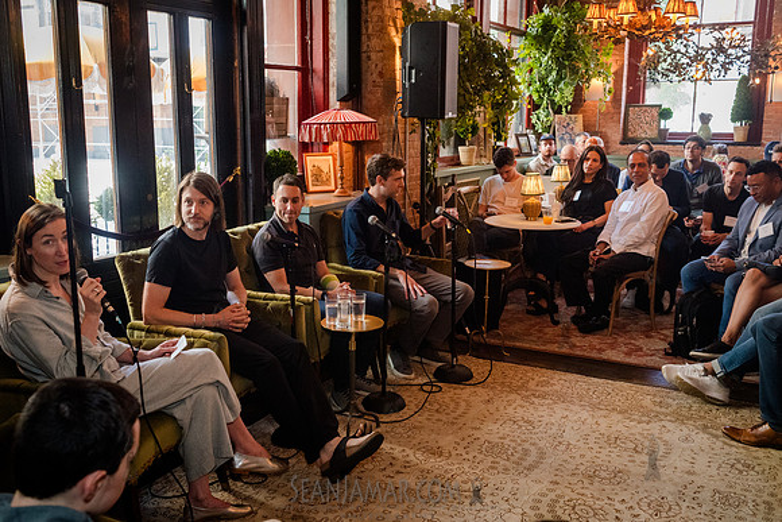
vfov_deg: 37.6
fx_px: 767
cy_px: 261
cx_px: 391
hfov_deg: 54.0
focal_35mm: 35
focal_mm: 35
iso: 4000
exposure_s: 1/200
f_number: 5
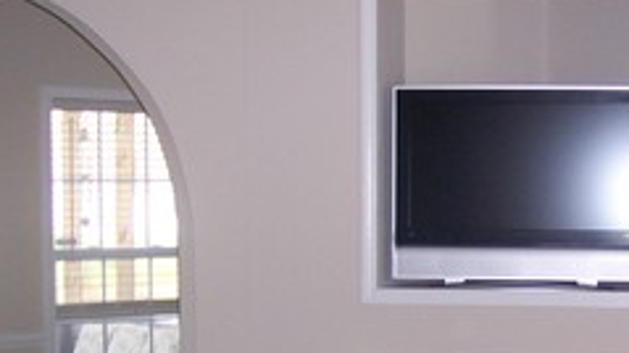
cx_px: 582
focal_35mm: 89
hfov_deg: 23.2
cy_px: 291
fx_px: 1483
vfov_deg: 13.5
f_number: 2.8
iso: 140
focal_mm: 8
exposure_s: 1/60
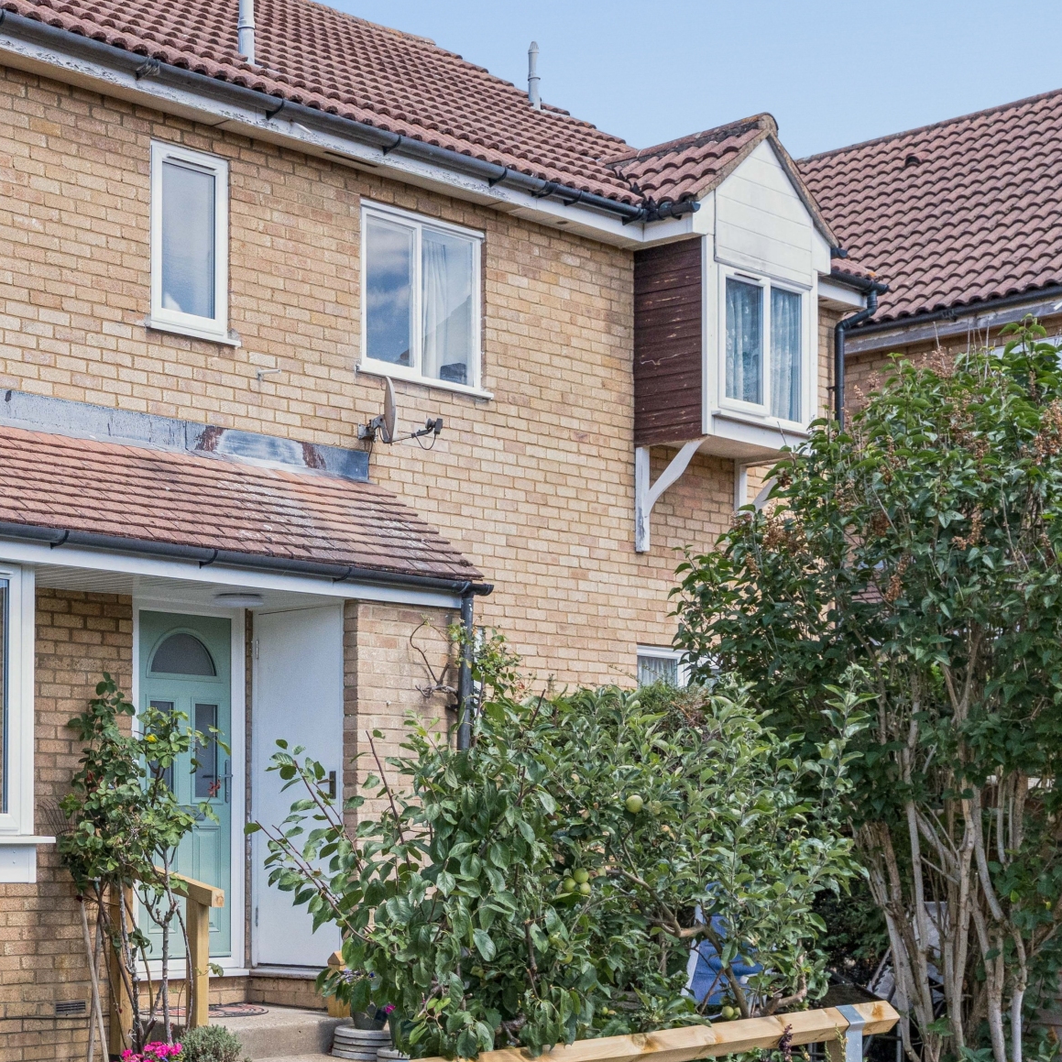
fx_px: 2048
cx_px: -61
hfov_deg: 27.0
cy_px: 530
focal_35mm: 59
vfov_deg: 29.1
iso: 800
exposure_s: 1/1000
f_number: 6.3
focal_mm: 23
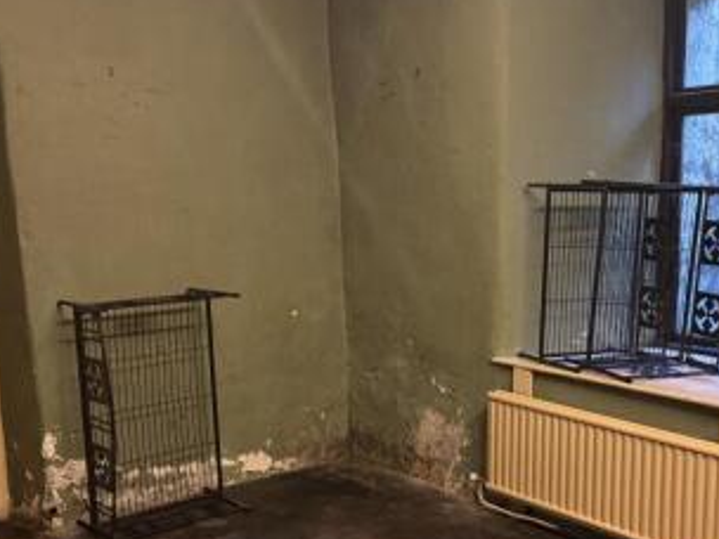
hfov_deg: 41.1
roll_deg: +0.6
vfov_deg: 31.4
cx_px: 425
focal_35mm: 46
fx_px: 955
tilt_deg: -8.1
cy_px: 335
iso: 1000
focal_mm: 6.76
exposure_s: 1/33
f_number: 1.78
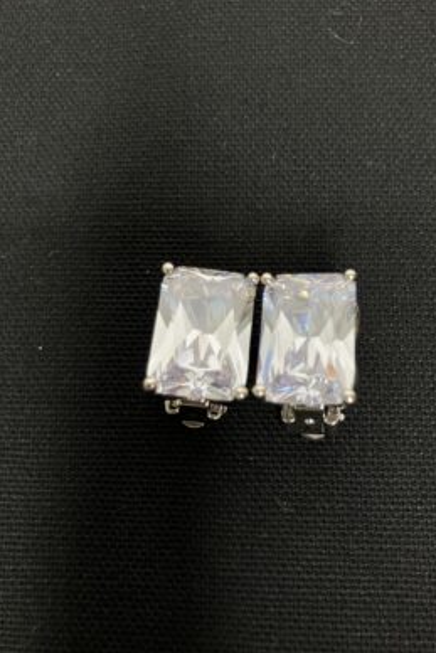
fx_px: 544
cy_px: 320
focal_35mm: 30
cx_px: 249
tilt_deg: -78.0
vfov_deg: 61.9
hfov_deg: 43.5
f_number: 1.8
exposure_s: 1/50
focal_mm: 3.99
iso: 320
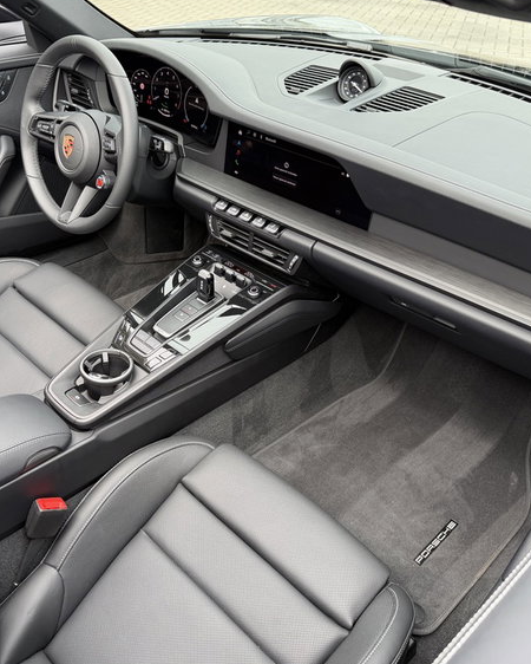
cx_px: 188
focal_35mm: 32
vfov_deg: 55.6
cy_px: 332
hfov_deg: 45.3
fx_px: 628
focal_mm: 6.76
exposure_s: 1/283
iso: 64
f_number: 1.78
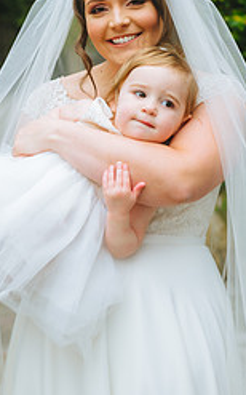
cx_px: 93
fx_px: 956
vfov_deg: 23.3
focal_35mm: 89
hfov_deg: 14.6
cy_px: 187
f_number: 2.8
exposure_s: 1/200
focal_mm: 48
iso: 125
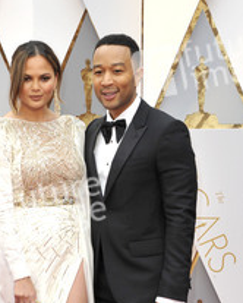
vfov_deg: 14.9
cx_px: 74
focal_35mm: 127
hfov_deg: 12.1
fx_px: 1140
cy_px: 285
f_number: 8
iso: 1000
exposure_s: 1/250
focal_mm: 70
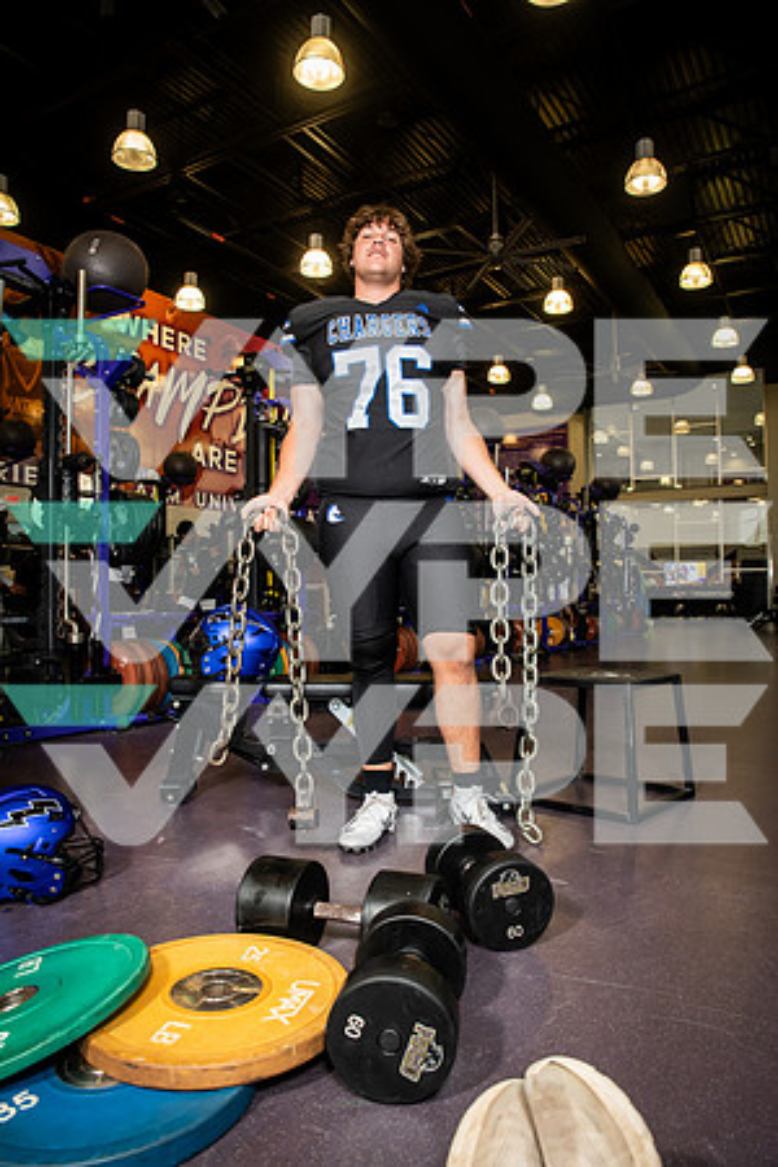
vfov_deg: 73.7
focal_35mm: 24
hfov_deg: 53.1
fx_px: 778
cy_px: 584
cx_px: 389
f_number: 5.6
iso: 500
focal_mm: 24
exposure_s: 1/250
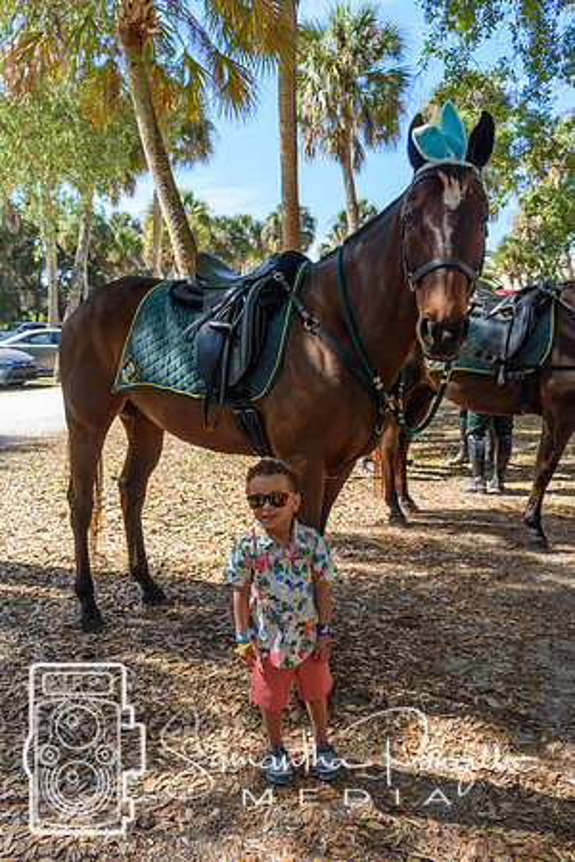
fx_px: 719
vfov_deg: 61.9
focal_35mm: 30
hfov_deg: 43.6
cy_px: 431
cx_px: 288
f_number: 8
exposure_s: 1/250
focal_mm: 20
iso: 200
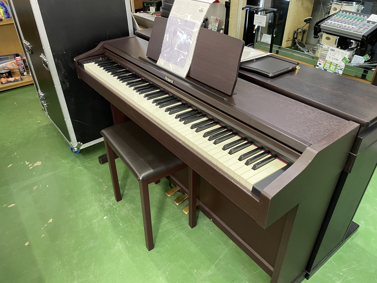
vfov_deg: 53.1
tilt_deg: -33.9
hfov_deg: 67.3
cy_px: 142
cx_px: 188
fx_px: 283
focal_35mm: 26
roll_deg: +0.2
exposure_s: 1/50
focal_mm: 4.2
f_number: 1.6
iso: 250
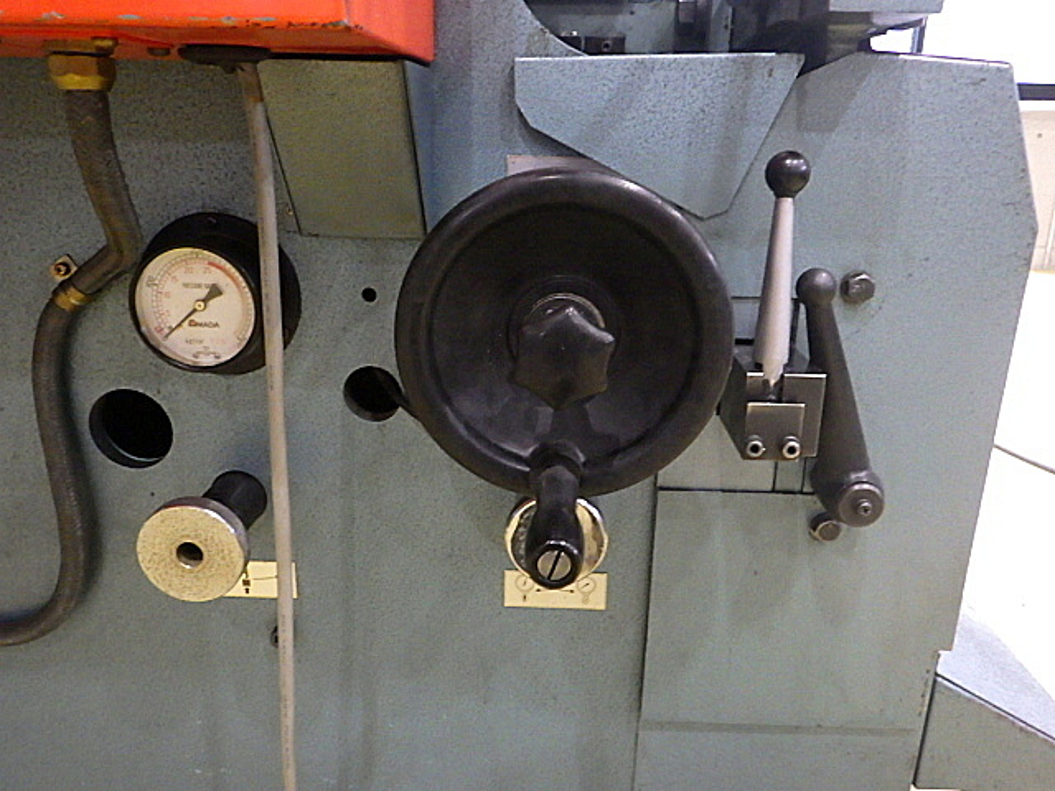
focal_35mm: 28
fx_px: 853
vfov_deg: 49.7
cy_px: 396
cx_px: 528
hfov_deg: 63.4
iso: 1600
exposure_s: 1/25
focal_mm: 5
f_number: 3.5
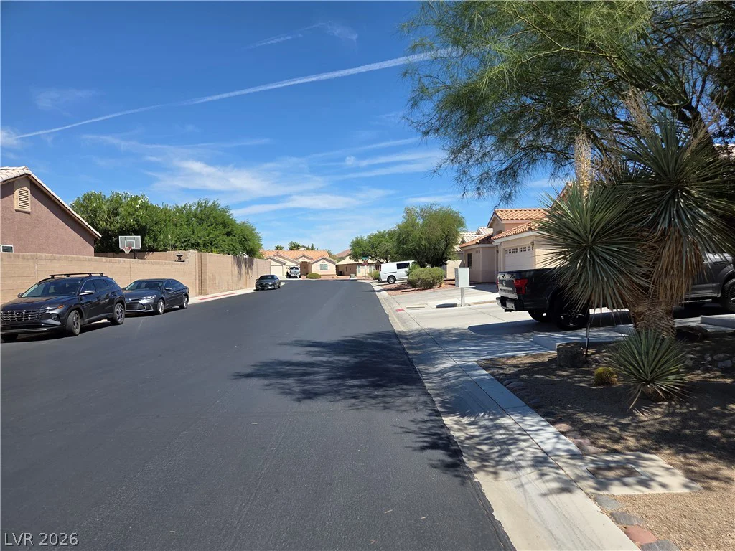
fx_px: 488
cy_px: 276
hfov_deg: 73.9
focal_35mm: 23
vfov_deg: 58.9
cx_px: 368
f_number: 1.8
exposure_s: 1/4187
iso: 80
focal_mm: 5.4
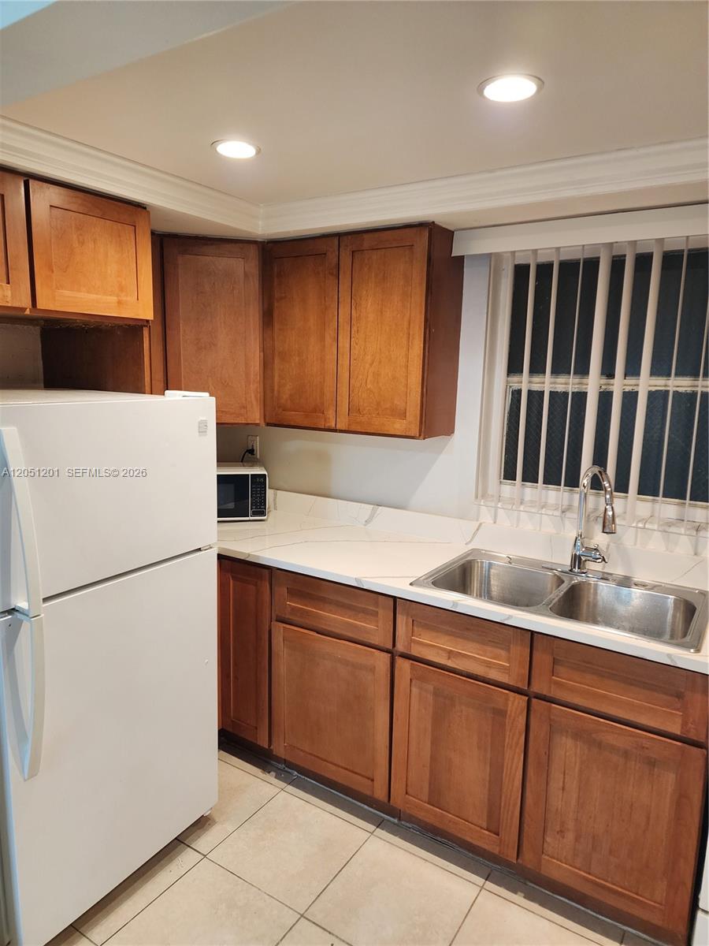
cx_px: 354
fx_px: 628
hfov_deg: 58.9
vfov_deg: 73.9
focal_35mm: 23
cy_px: 473
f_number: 1.8
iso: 320
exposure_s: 1/120
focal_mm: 6.4
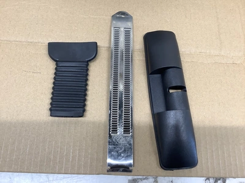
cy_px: 92
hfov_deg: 58.4
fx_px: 219
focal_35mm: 31
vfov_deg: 45.4
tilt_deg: -74.1
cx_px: 122
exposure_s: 1/60
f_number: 2.4
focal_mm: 3.3
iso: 64
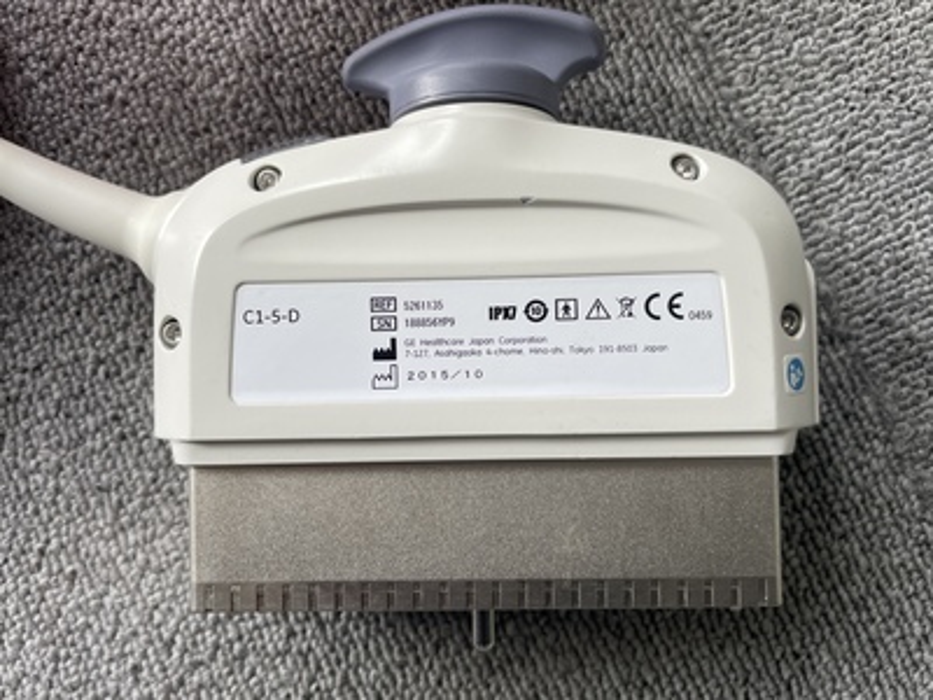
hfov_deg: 67.3
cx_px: 466
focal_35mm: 26
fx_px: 701
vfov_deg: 53.1
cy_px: 350
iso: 32
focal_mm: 4.2
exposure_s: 1/567
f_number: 1.6
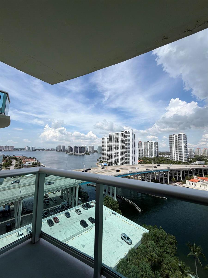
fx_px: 112
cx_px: 104
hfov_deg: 85.7
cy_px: 139
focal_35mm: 14
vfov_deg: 102.1
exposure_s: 1/1105
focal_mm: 2.22
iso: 20
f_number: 2.2
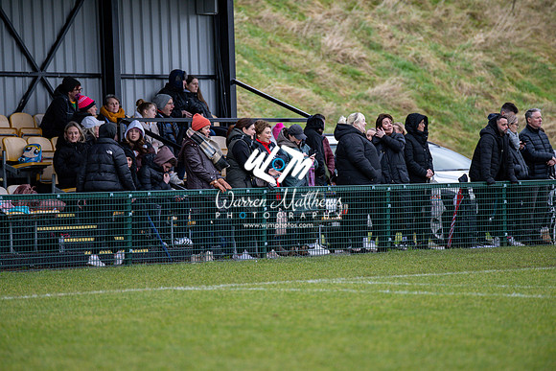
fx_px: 4634
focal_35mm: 300
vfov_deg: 4.6
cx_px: 278
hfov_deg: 6.9
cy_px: 186
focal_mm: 300
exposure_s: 1/400
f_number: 2.8
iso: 1400
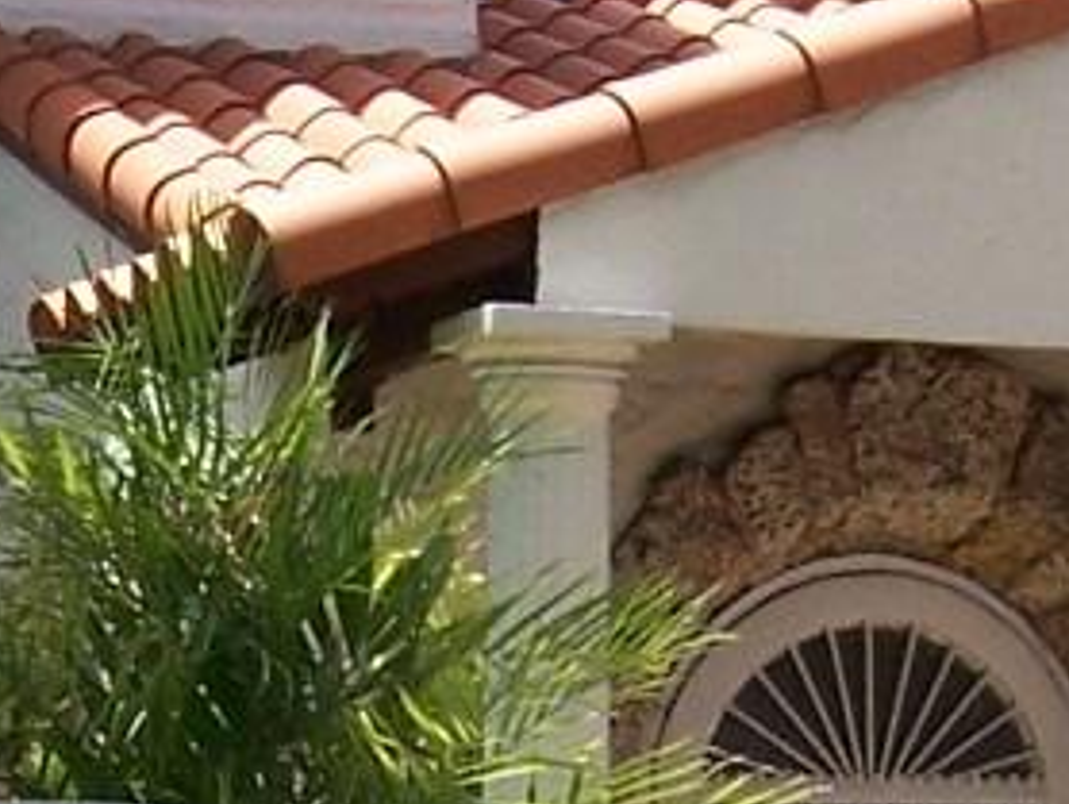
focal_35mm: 184
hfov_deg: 10.7
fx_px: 5687
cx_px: 277
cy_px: 766
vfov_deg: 8.1
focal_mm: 5.5
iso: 80
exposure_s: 1/500
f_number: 3.4
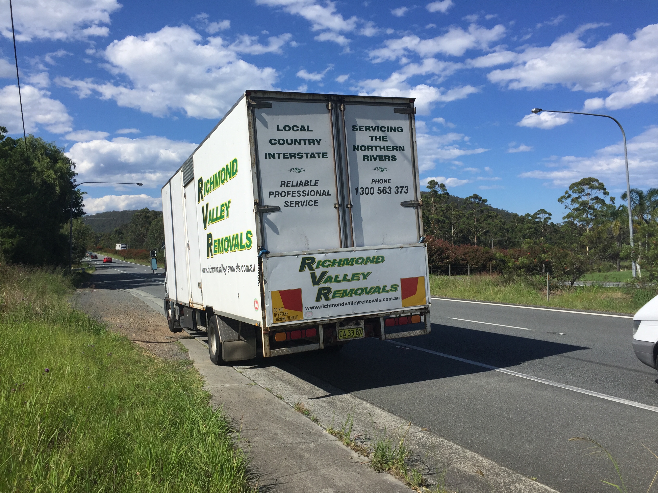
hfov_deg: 61.7
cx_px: 329
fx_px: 551
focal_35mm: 29
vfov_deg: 48.2
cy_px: 246
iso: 32
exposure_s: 1/3049
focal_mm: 4.15
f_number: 2.2
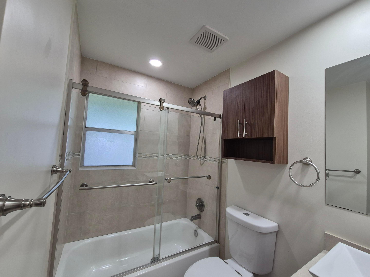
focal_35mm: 13
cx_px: 185
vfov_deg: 89.9
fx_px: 139
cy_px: 138
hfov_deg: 106.2
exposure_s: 1/60
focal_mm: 2.2
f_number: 2.2
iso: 64
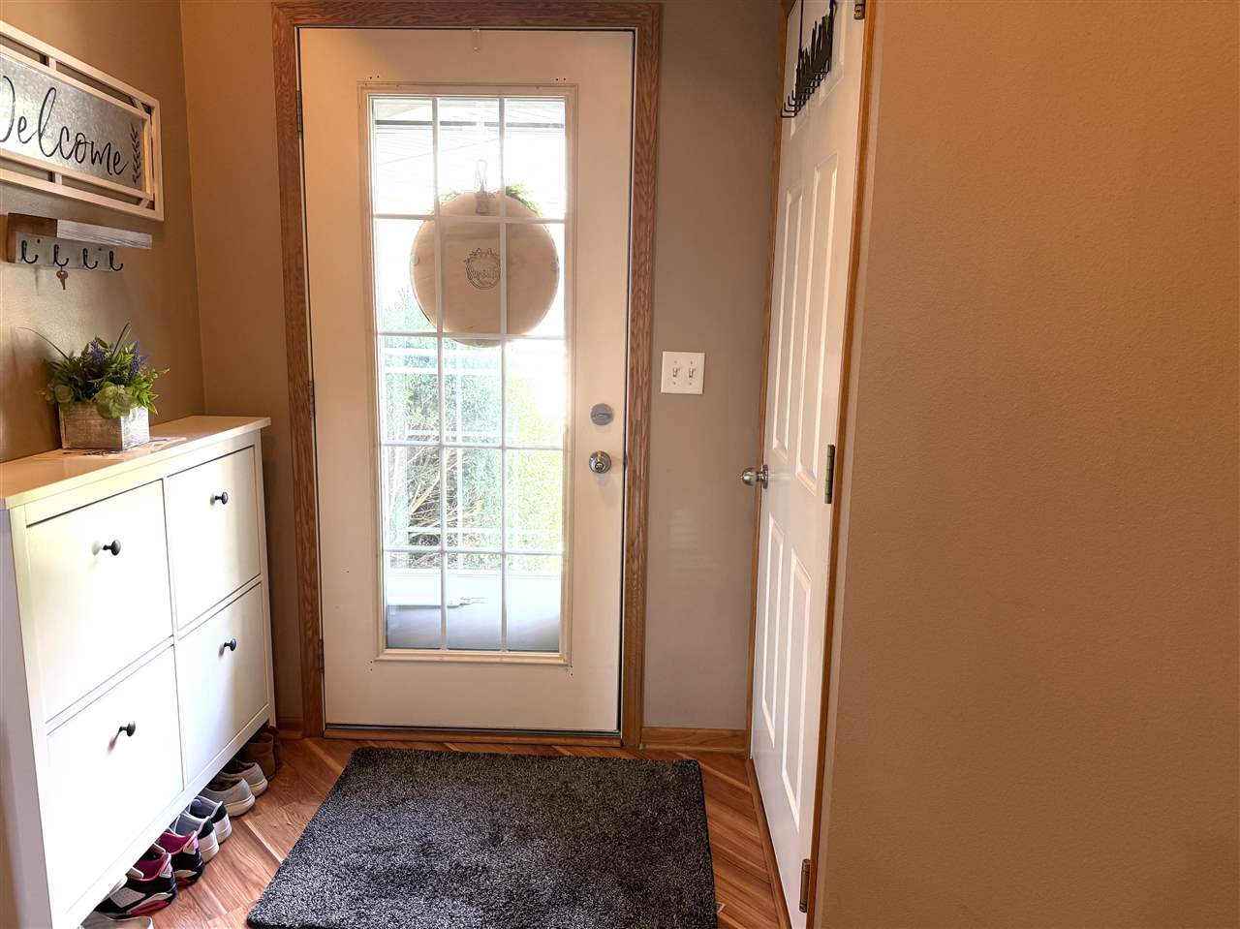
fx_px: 859
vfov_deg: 56.8
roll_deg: -0.8
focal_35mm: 24
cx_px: 620
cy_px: 464
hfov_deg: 71.6
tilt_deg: -10.4
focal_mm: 6.76
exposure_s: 1/120
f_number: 1.78
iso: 250
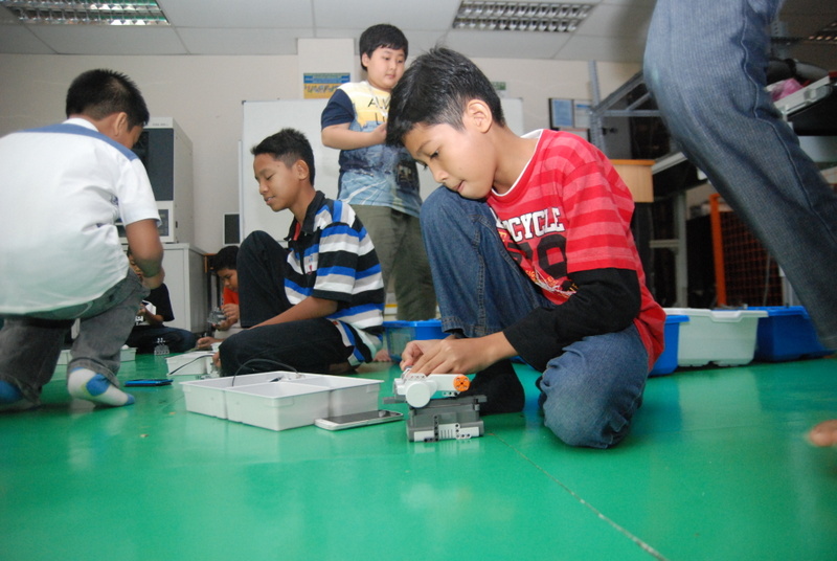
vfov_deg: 50.6
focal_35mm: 26
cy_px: 280
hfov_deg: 70.4
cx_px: 418
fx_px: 594
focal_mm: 17
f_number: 16
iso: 1600
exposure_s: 1/160
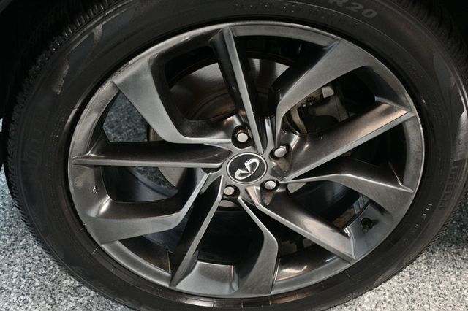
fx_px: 741
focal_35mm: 57
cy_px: 156
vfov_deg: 23.8
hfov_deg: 35.1
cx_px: 234
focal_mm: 38
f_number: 4.2
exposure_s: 1/60
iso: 3600
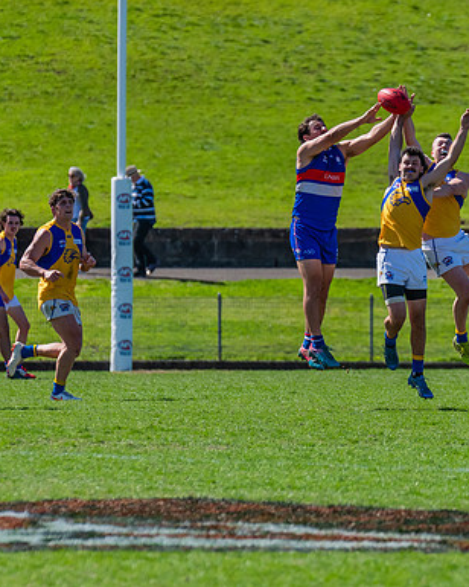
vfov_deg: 3.5
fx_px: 9560
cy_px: 268
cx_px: 475
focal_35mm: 551
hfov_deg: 2.8
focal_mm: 310
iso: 800
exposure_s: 1/2000
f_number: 6.3
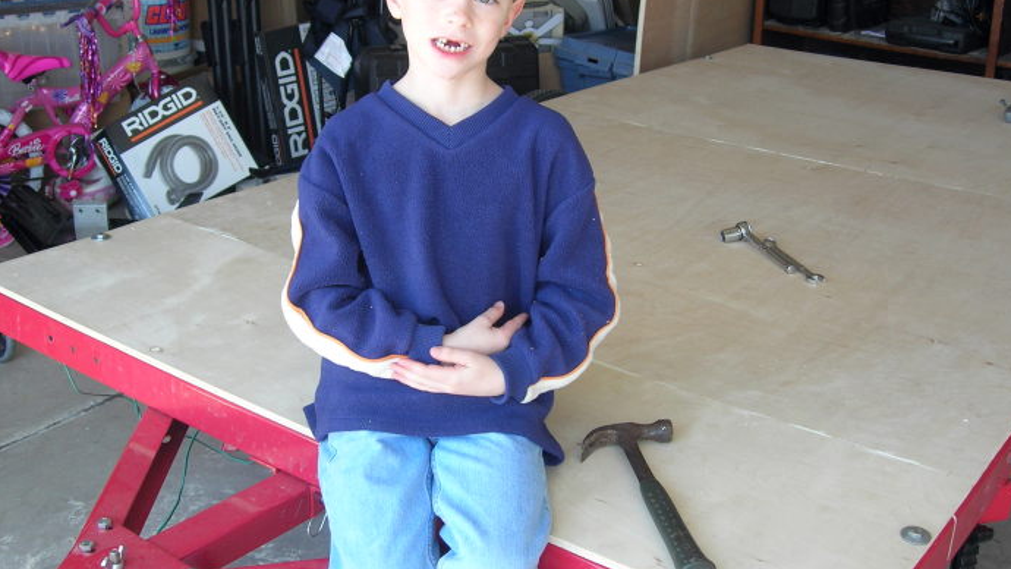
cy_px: 260
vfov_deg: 24.9
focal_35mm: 48
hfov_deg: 42.9
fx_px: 1287
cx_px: 536
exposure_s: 1/78.2
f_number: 2.8
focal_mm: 7.8
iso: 64
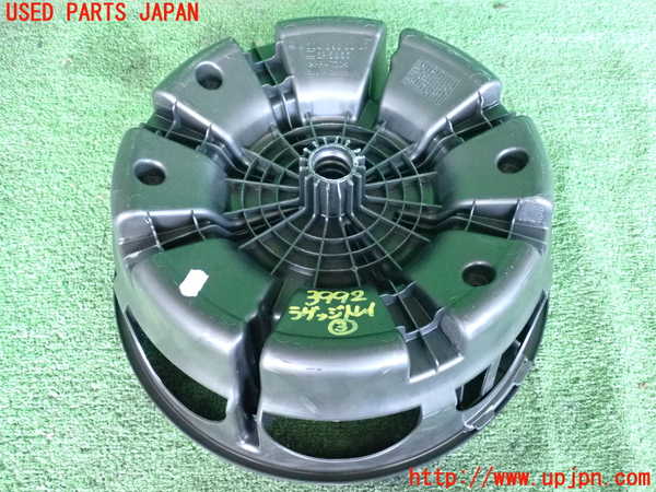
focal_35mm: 38
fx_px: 720
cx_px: 328
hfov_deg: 49.0
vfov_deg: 37.7
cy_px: 246
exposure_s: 1/125
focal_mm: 6.83
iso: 2000
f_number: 2.7
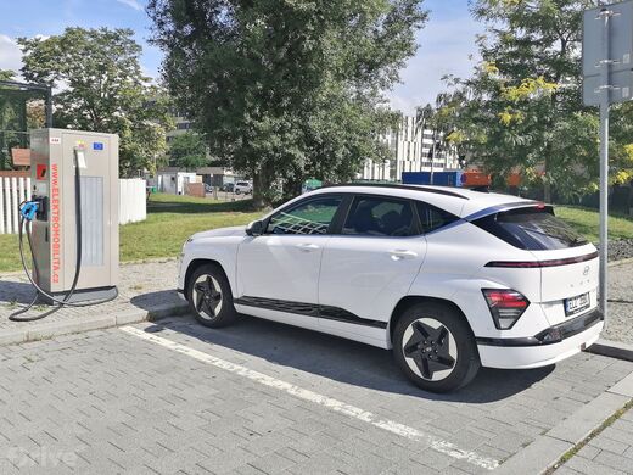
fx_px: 603
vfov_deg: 42.9
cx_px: 316
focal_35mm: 33
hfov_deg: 55.4
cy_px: 238
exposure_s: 1/2020
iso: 50
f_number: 1.8
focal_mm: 5.3
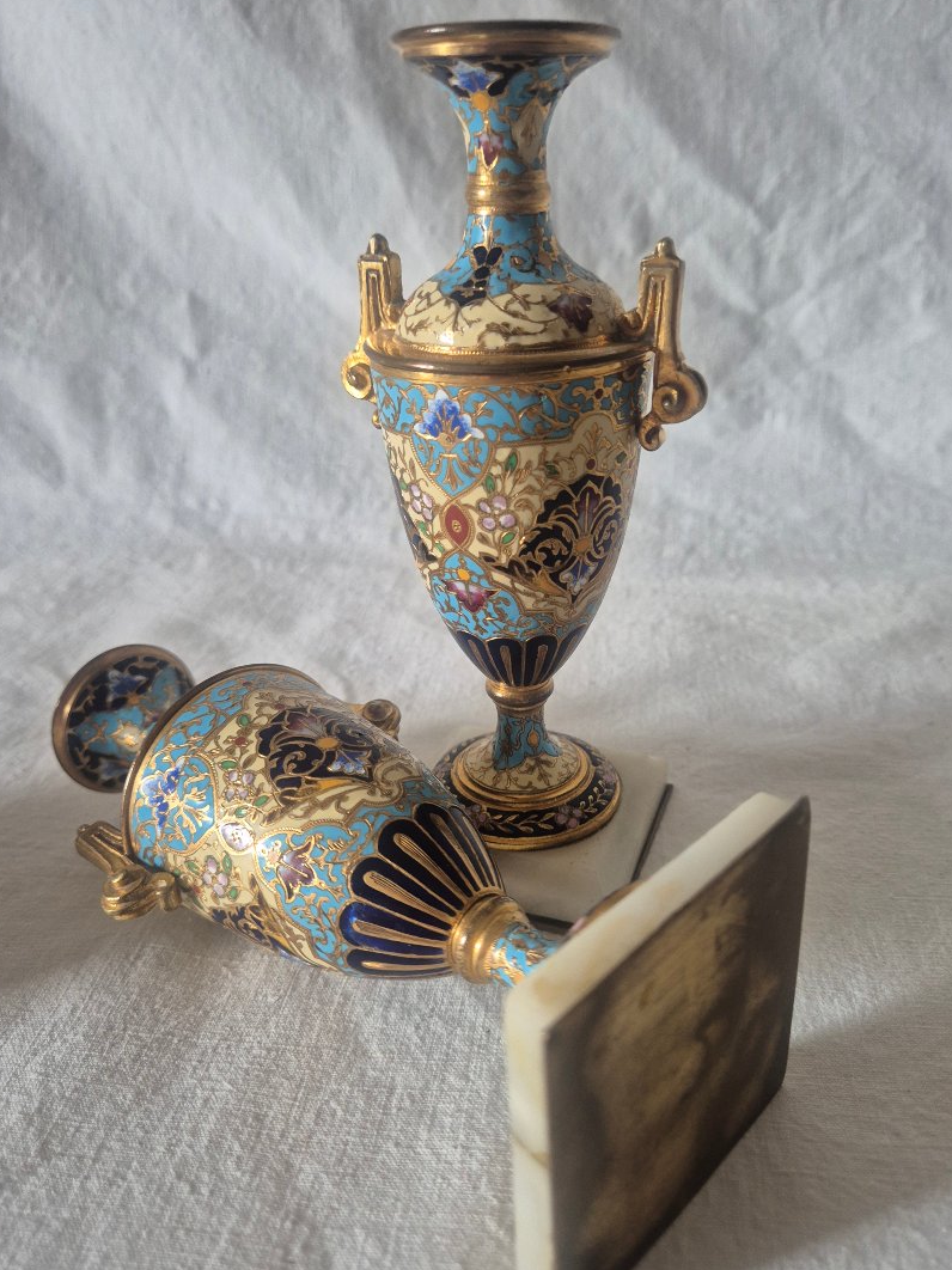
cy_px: 671
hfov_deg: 53.0
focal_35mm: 26
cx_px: 502
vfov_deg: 67.3
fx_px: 954
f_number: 1.8
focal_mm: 5.4
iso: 320
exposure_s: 1/100
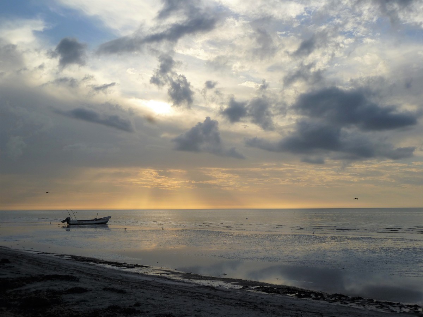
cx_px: 212
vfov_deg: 32.9
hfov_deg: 42.9
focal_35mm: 44
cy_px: 158
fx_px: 538
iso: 80
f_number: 3.8
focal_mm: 7.9
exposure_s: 1/800
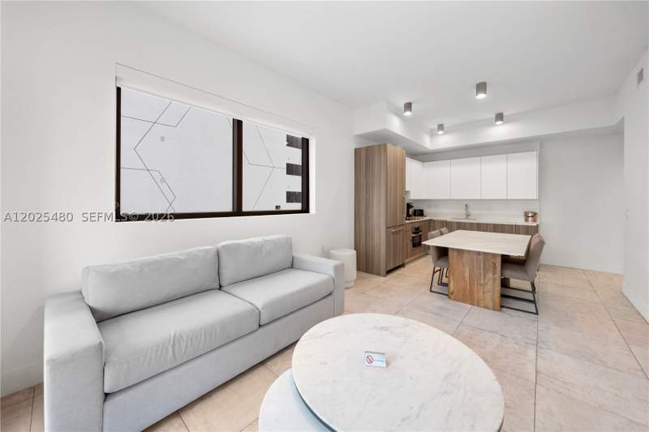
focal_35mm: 13
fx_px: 234
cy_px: 216
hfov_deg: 108.3
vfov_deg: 85.4
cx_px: 324
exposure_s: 1/320
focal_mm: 13
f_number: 8
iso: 640
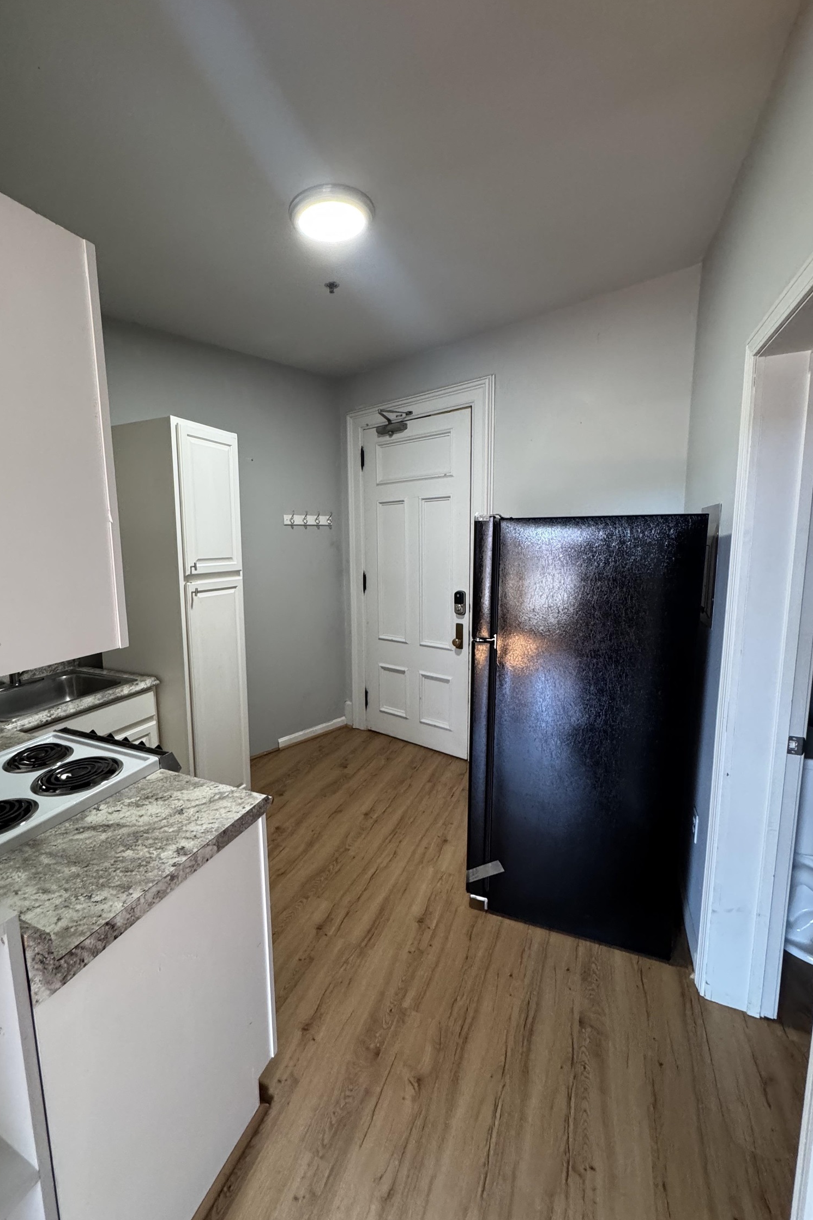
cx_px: 352
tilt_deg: -6.6
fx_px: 508
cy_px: 608
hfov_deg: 76.9
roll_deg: +0.7
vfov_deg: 100.4
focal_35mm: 15
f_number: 2.2
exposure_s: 1/60
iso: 320
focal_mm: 2.22
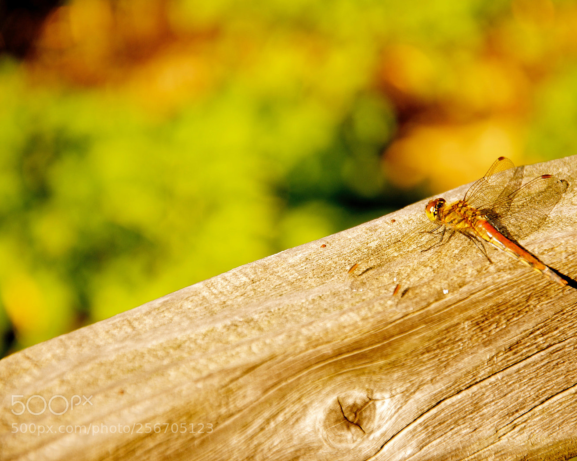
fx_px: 3066
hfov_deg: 10.7
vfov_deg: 8.6
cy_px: 230
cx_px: 335
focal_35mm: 180
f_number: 5.6
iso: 100
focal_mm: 105
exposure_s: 1/400
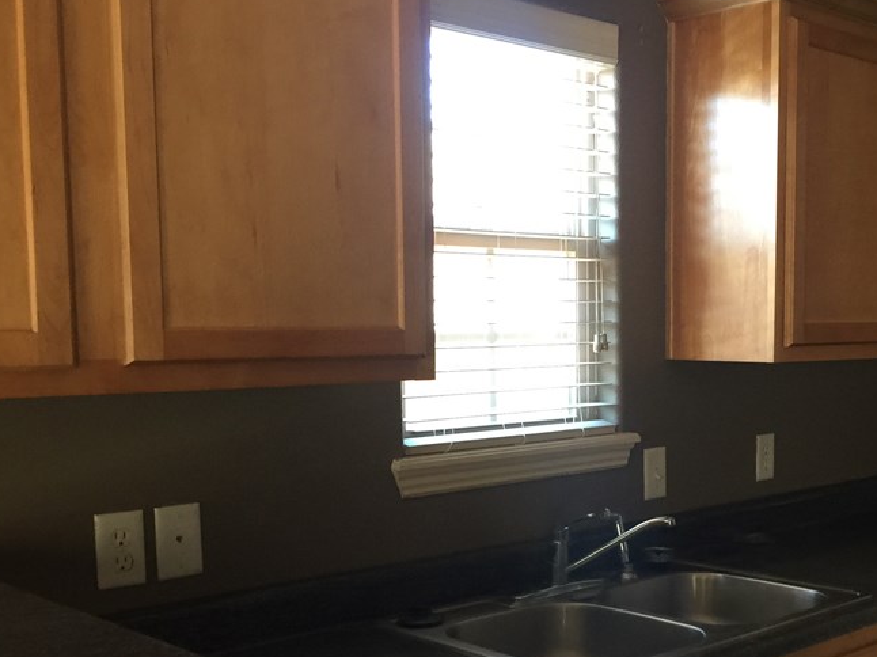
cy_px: 460
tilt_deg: -8.6
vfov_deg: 31.1
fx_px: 1165
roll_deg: -1.4
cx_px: 612
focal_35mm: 46
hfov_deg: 40.5
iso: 64
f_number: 2.2
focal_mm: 4.15
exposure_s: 1/15
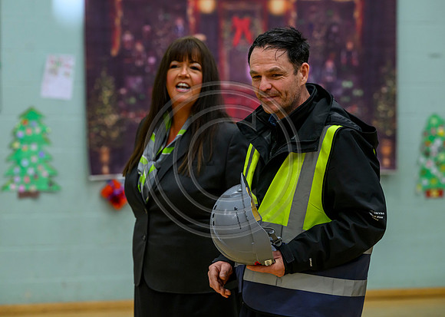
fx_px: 1643
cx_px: 221
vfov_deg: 11.0
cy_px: 146
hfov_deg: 15.4
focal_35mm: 130
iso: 2500
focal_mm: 115
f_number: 4
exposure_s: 1/250
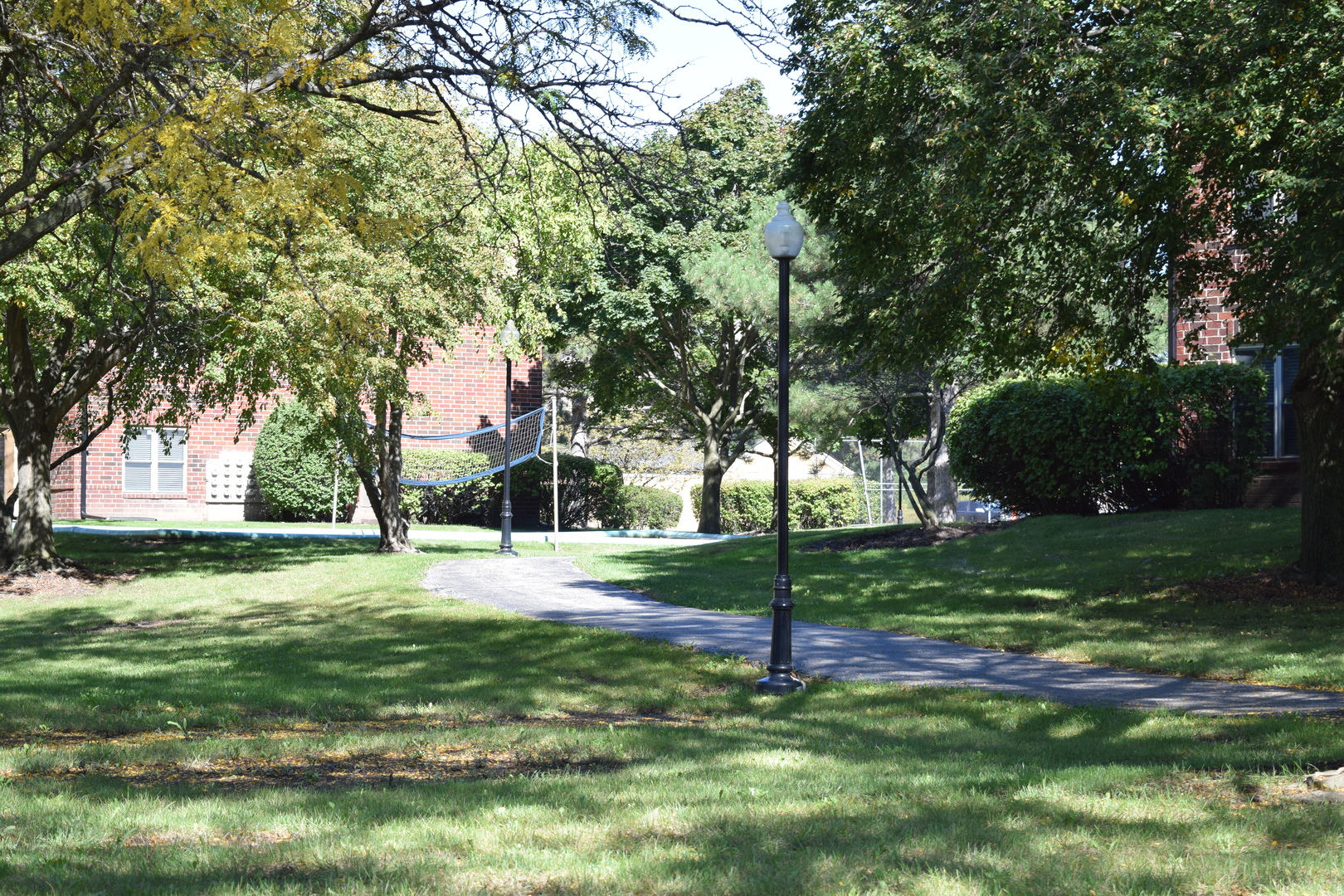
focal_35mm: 82
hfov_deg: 24.6
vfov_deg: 16.6
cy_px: 448
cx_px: 672
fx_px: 3080
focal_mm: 55
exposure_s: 1/250
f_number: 8
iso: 320
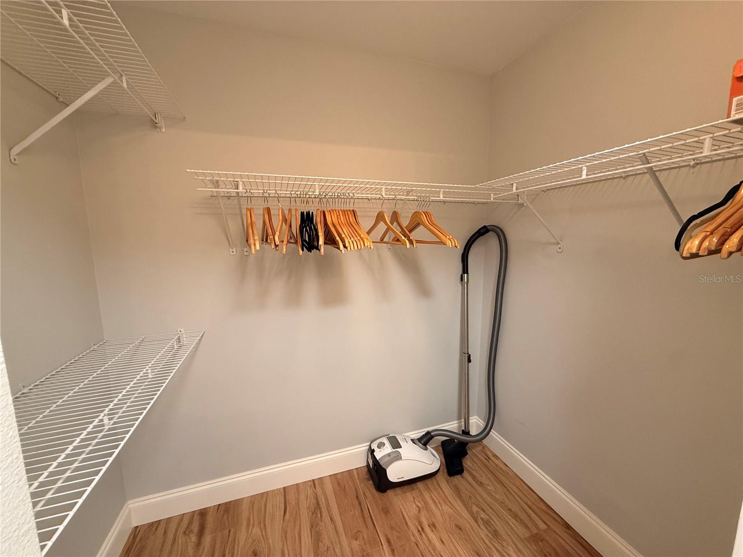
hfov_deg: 102.1
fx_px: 300
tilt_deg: -7.2
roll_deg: +0.6
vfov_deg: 85.7
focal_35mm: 14
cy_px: 278
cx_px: 372
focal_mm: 2.22
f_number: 2.2
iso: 320
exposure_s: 1/60
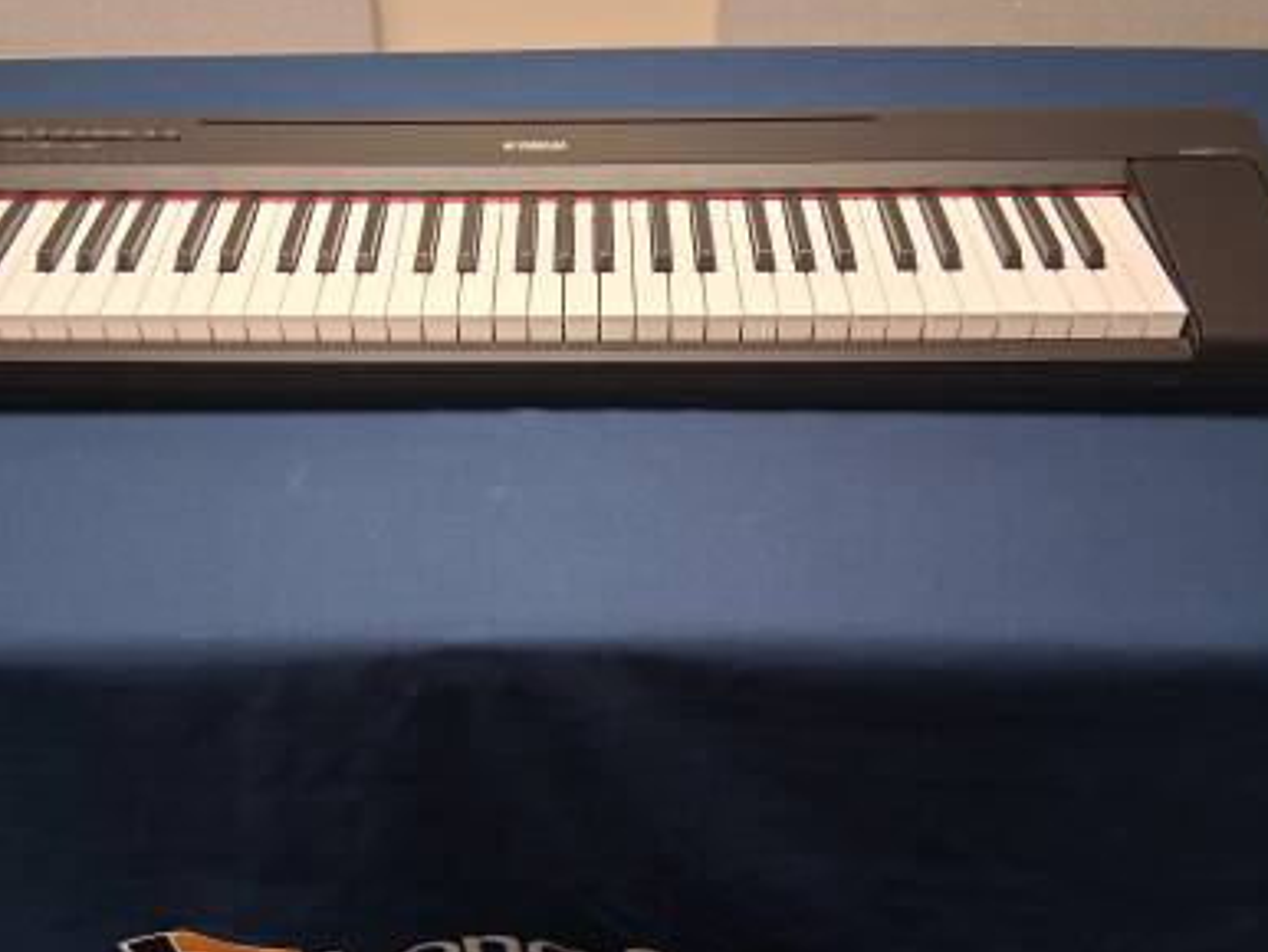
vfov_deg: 40.7
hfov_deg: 52.4
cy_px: 443
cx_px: 535
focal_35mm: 35
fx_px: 1283
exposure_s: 1/60
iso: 320
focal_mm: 3.98
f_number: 1.8
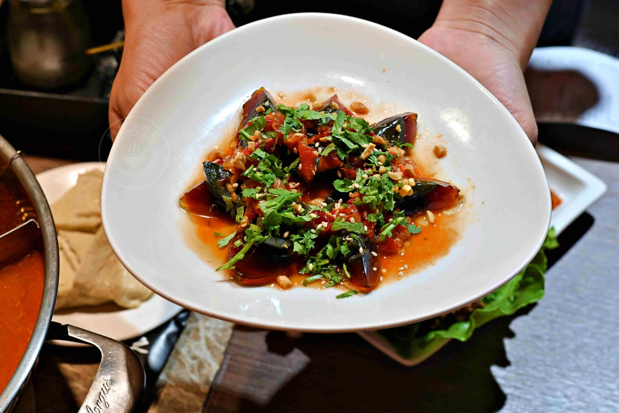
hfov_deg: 27.0
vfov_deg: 18.2
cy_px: 206
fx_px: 1290
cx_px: 310
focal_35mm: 75
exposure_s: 1/100
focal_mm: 50
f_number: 5.6
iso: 1000
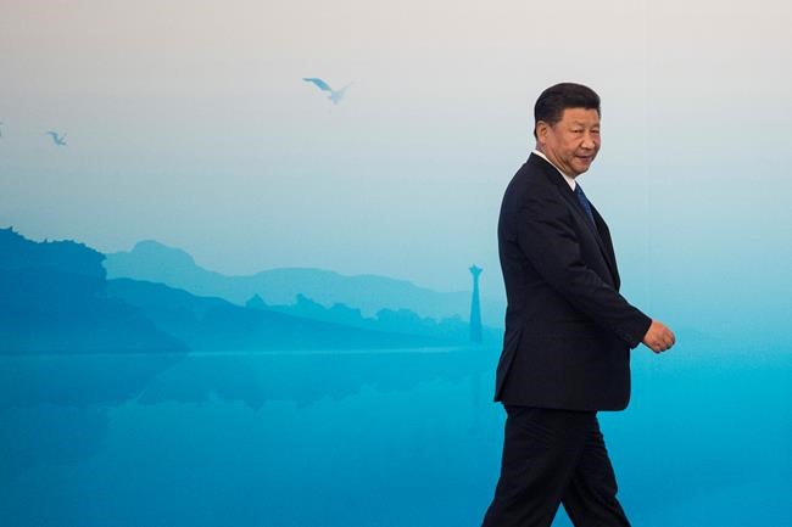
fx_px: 4399
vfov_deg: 6.9
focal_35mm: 200
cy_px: 264
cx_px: 396
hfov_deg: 10.3
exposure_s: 1/800
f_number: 4
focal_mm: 200
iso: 4000
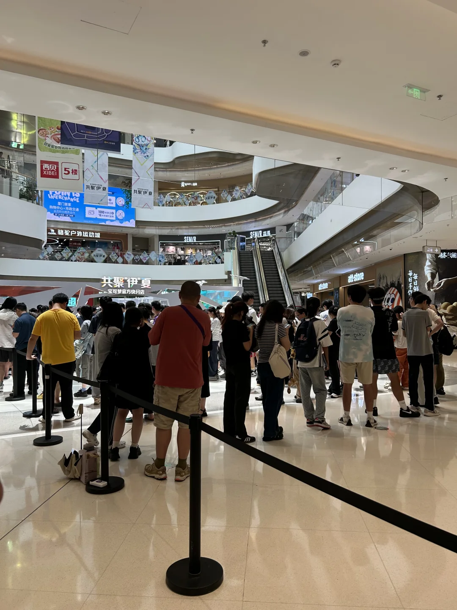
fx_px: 458
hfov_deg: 53.1
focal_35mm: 26
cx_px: 228
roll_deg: +0.4
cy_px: 305
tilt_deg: +1.8
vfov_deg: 67.3
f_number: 1.5
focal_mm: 5.7
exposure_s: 1/240
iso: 40
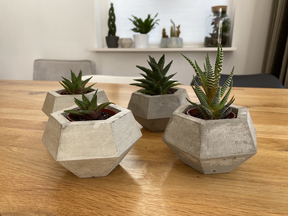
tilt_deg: -15.4
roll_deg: -0.3
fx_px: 216
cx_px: 144
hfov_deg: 67.3
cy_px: 108
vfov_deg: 53.0
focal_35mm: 26
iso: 32
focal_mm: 4.25
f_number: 1.8
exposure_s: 1/122
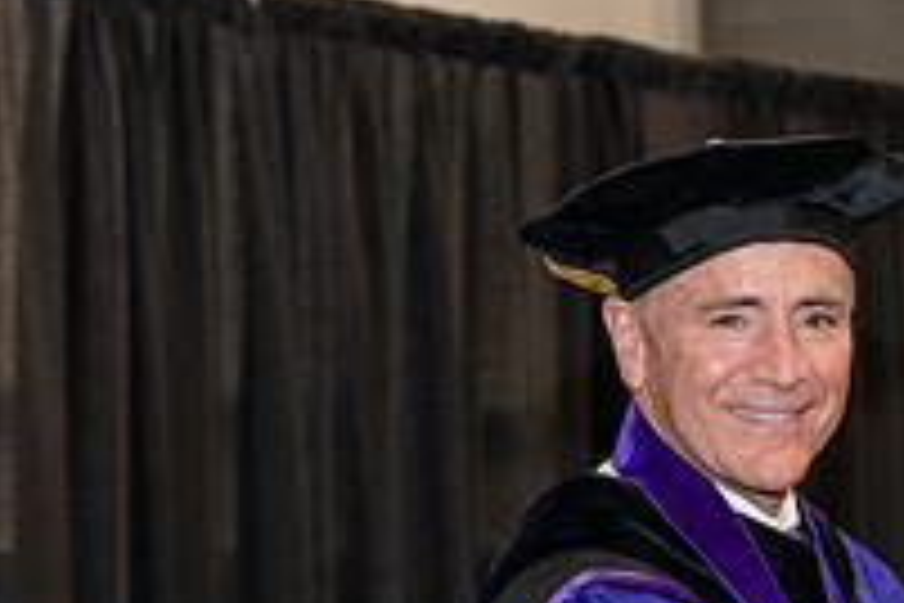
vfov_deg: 6.8
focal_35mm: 202
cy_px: 601
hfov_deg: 10.1
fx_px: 5072
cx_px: 931
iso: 2500
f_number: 5
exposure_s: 1/200
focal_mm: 70
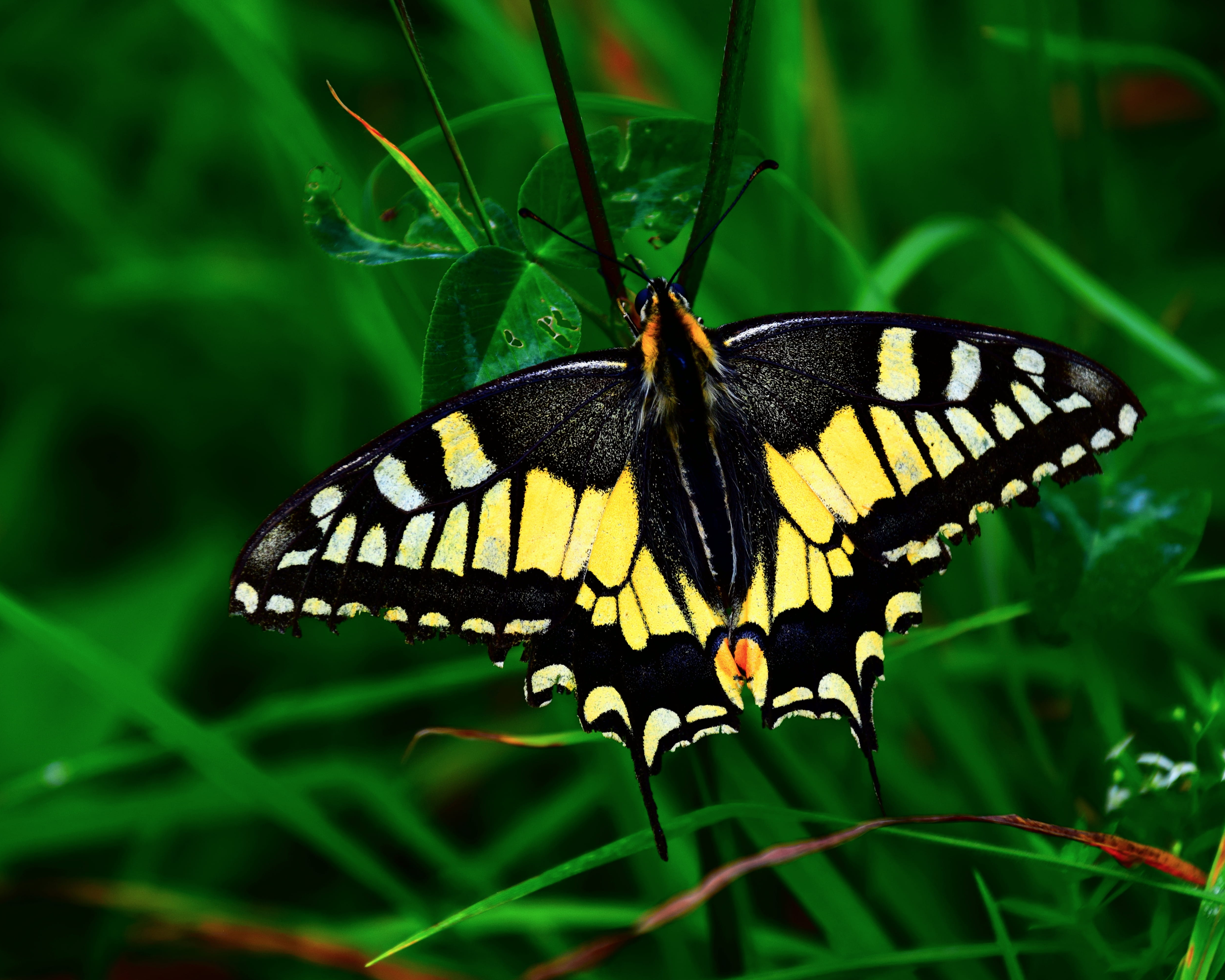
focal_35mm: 288
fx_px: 10442
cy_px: 490
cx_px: 665
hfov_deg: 6.7
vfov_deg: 5.4
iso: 320
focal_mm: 170
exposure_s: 1/500
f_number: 6
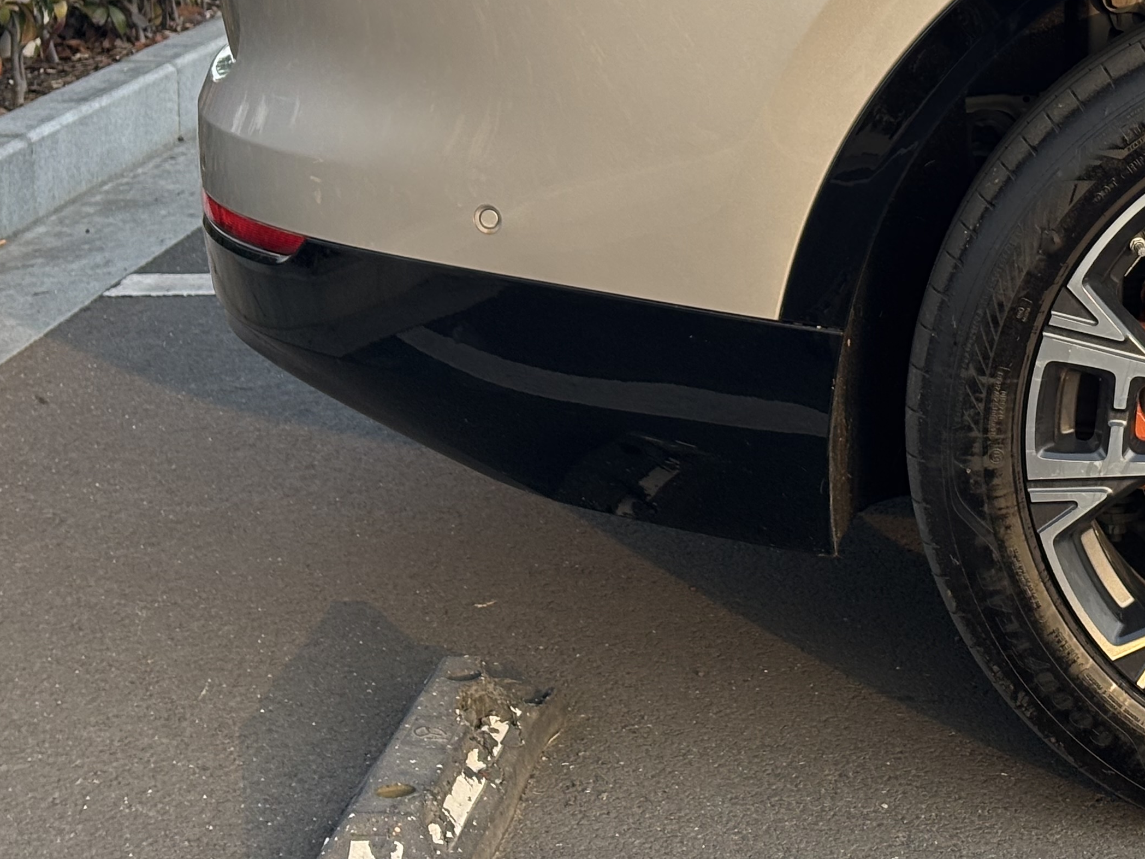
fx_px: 3307
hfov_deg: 19.2
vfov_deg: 14.6
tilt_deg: -9.3
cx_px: 1099
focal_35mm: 100
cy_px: 102
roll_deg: +0.6
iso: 32
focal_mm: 5.96
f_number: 1.6
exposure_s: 1/544
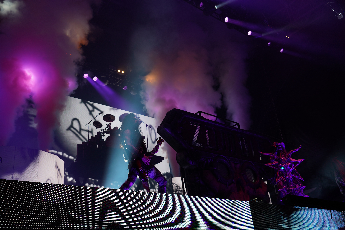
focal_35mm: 35
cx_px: 172
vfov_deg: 37.9
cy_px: 115
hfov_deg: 54.4
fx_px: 335
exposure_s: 1/60
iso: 100
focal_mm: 35
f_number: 5
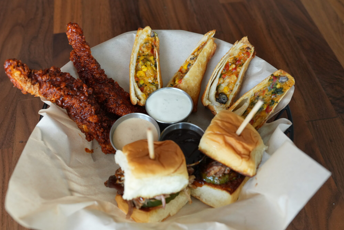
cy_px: 138
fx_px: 354
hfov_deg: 51.8
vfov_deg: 35.8
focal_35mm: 37
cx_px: 160
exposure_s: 1/160
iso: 1000
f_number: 4
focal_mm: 29
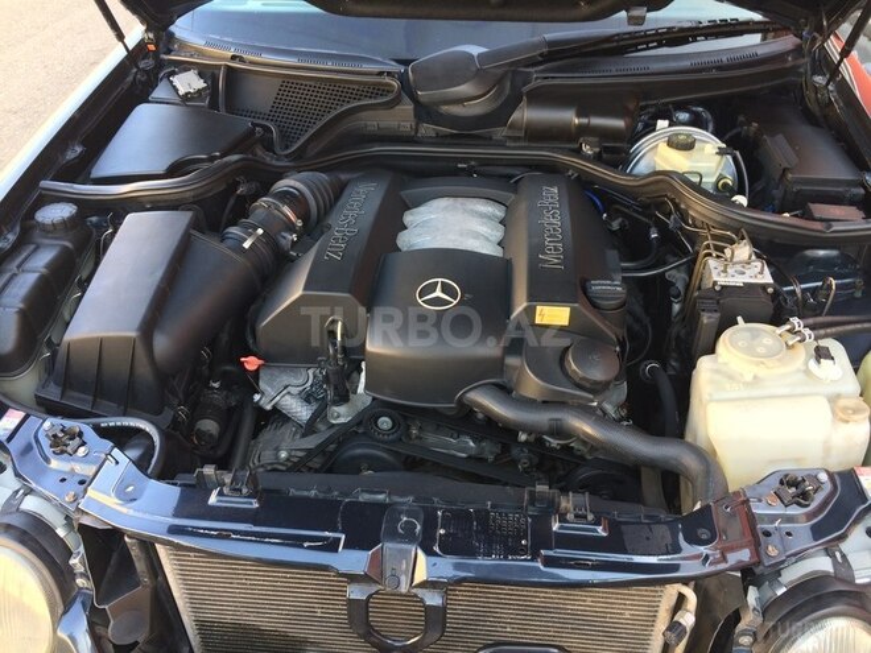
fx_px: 730
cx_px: 436
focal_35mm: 29
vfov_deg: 48.2
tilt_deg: -38.2
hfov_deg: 61.7
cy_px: 326
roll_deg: -0.3
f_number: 2.2
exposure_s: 1/50
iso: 40
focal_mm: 4.15
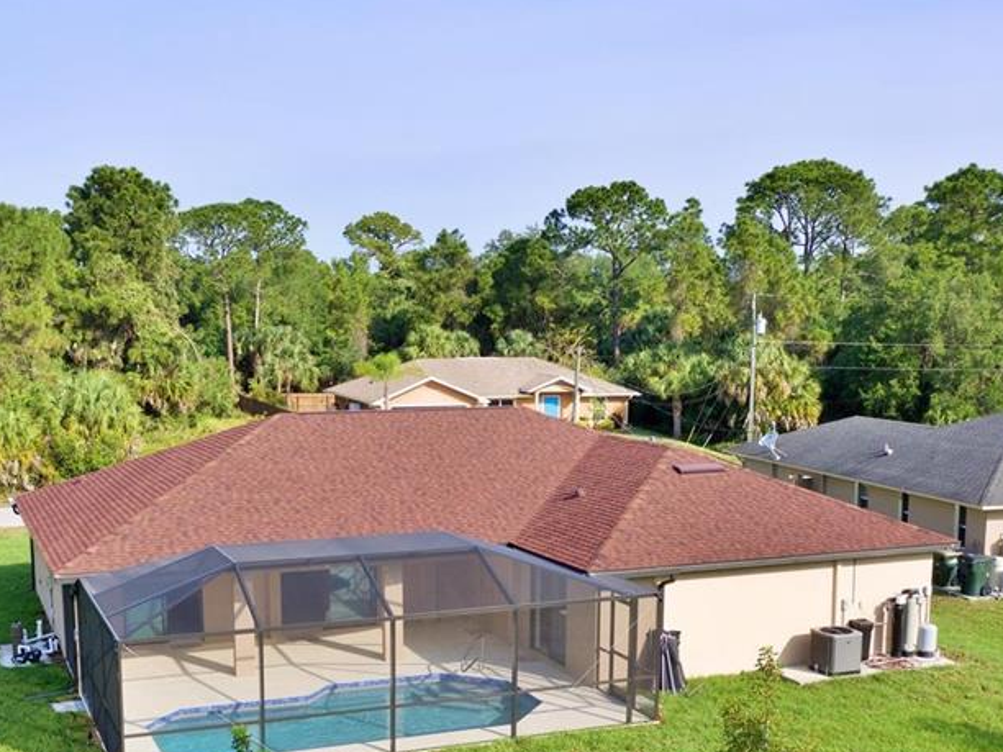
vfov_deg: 31.7
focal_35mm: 45
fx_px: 1304
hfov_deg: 42.0
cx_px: 441
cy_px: 546
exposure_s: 1/320
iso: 100
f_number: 5
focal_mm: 10.26
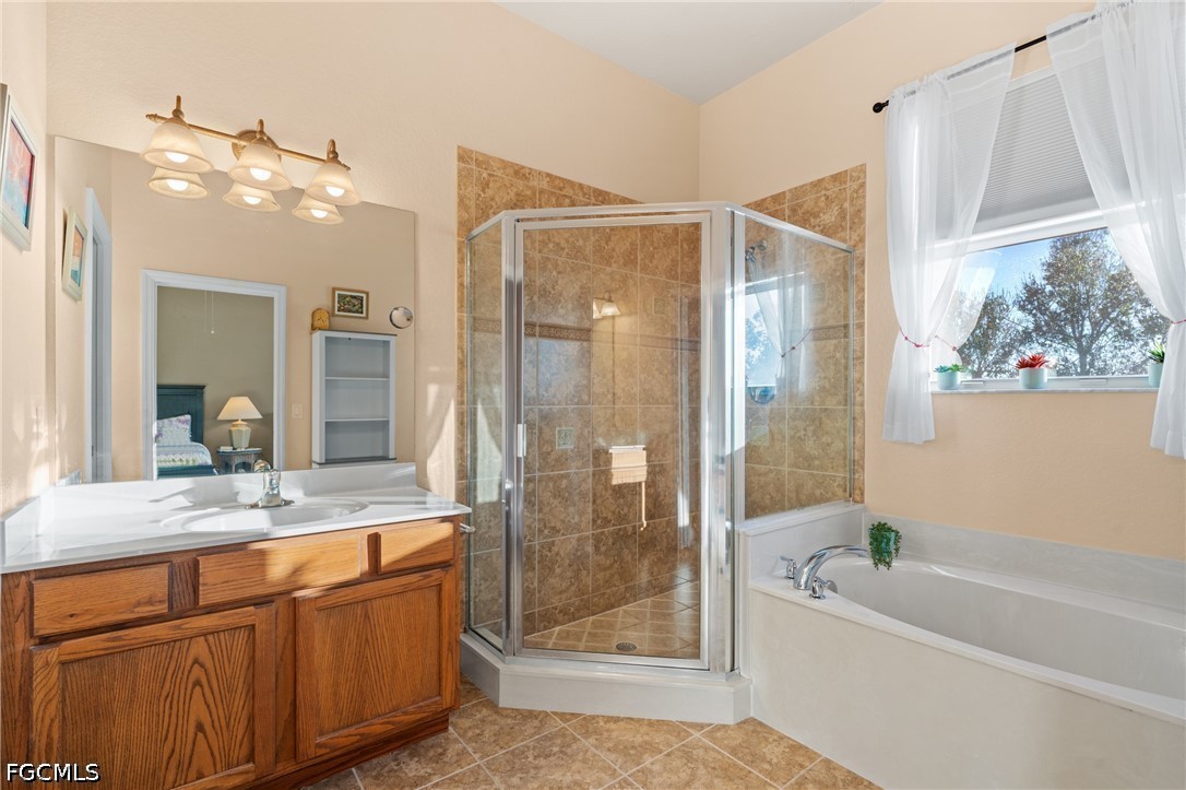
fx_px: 527
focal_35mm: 16
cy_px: 395
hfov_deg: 96.8
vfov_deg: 73.7
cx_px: 593
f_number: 9
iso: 200
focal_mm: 16
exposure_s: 1/5
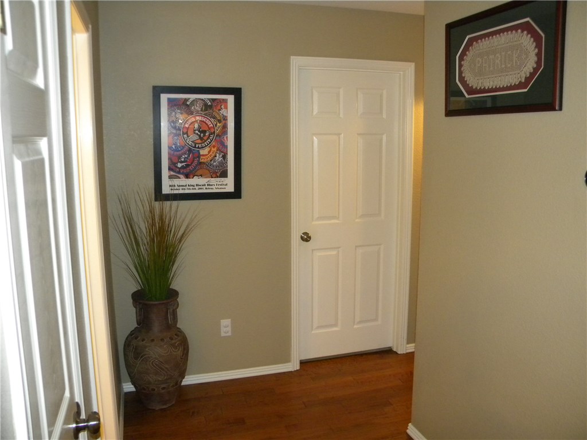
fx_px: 475
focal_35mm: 28
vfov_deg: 49.7
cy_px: 220
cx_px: 294
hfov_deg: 63.4
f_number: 3.5
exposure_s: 1/26
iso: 400
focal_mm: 5
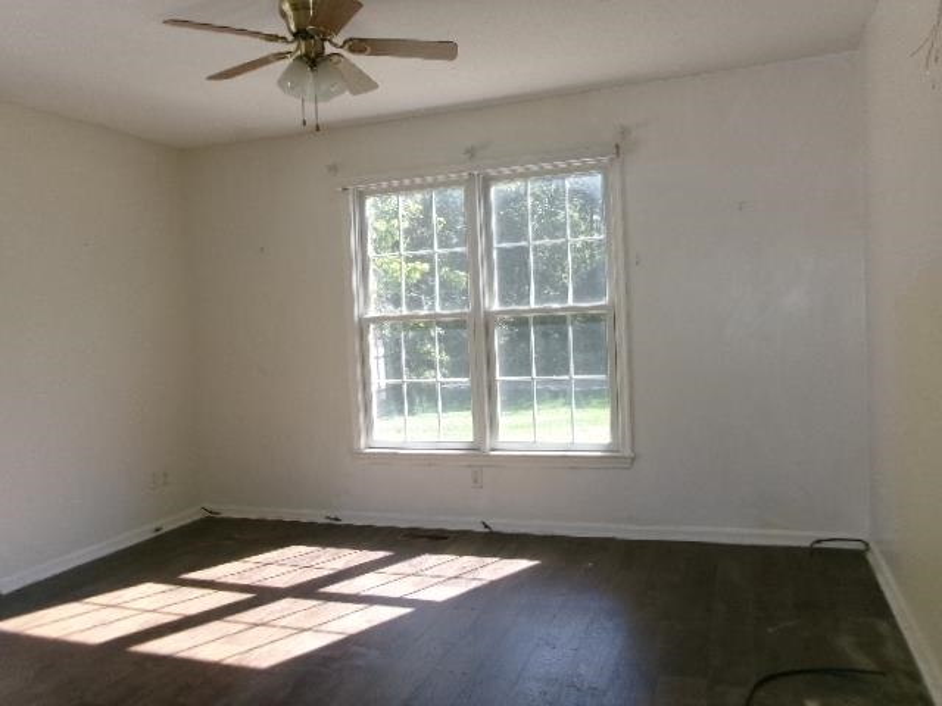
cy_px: 353
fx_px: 762
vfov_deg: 49.7
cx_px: 471
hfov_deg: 63.4
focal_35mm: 28
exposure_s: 1/70
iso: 100
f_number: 3.9
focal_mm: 5.1
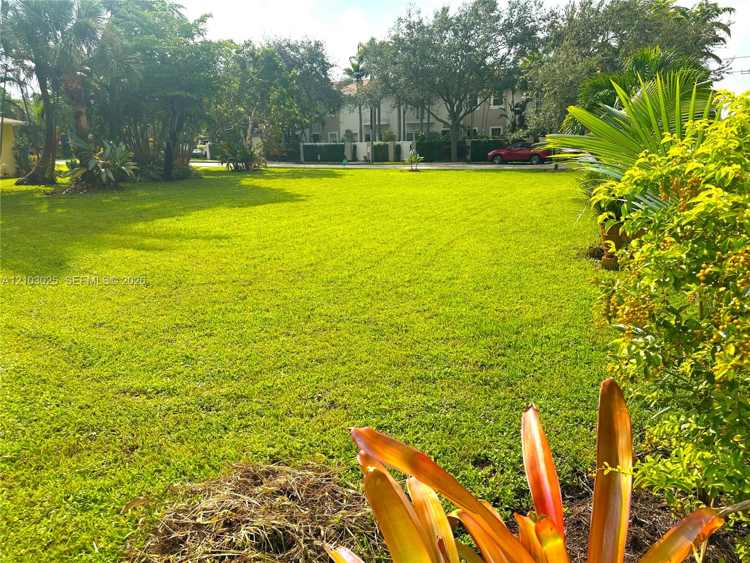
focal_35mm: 24
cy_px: 282
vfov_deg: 56.8
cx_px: 375
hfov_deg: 71.6
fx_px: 520
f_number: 1.78
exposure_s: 1/3861
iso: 80
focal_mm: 6.86
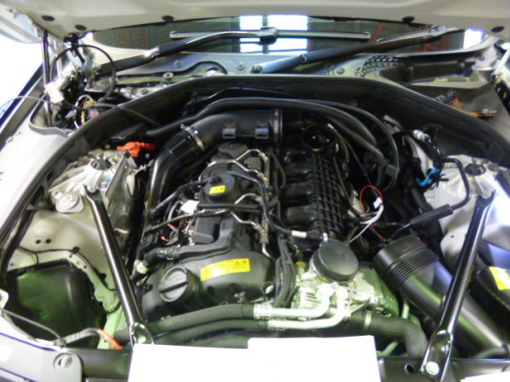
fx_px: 368
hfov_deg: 69.4
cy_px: 189
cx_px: 261
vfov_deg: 54.8
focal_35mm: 25
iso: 400
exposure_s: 1/8
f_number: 2.5
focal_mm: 4.3
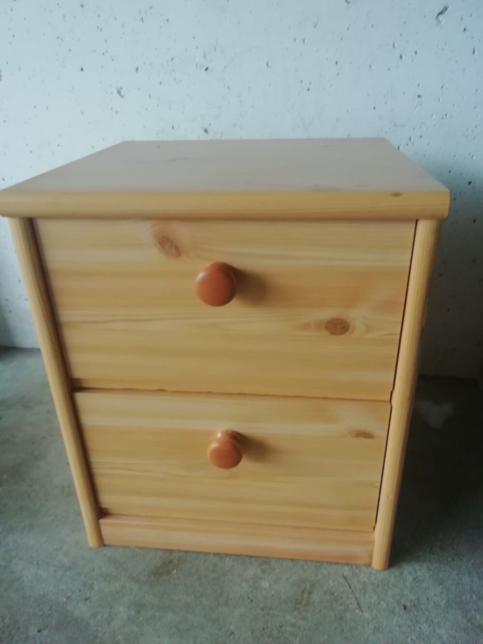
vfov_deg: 67.3
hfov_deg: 53.1
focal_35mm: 26
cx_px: 242
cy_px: 322
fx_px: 484
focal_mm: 3.46
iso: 125
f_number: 2.2
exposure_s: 1/33.3
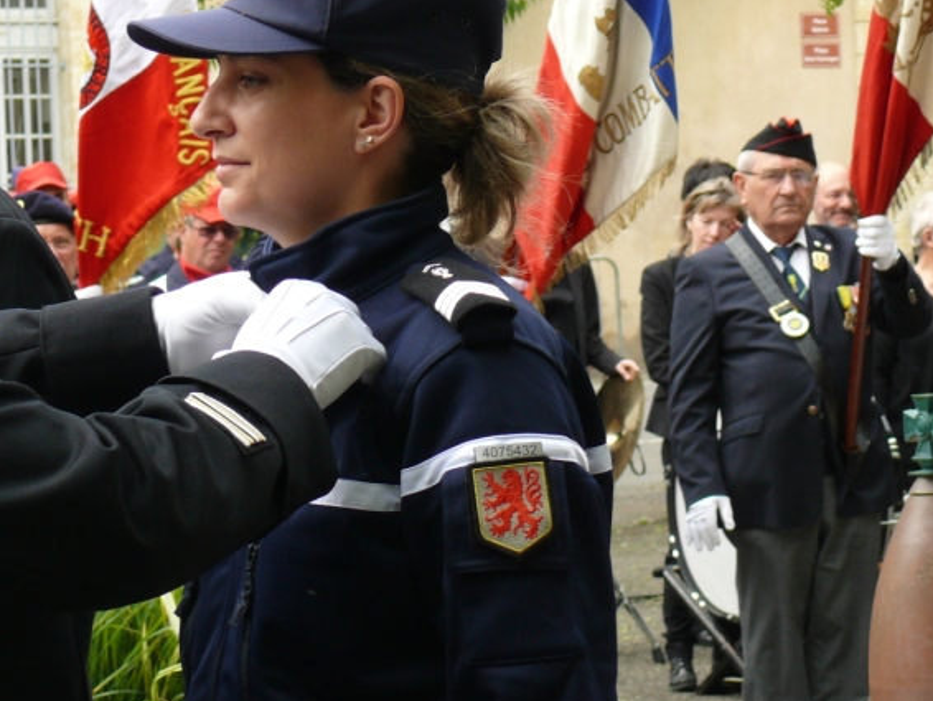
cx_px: 251
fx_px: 4827
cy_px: 287
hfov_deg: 11.0
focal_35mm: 179
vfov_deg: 8.3
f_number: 4
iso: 100
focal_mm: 21
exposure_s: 1/200
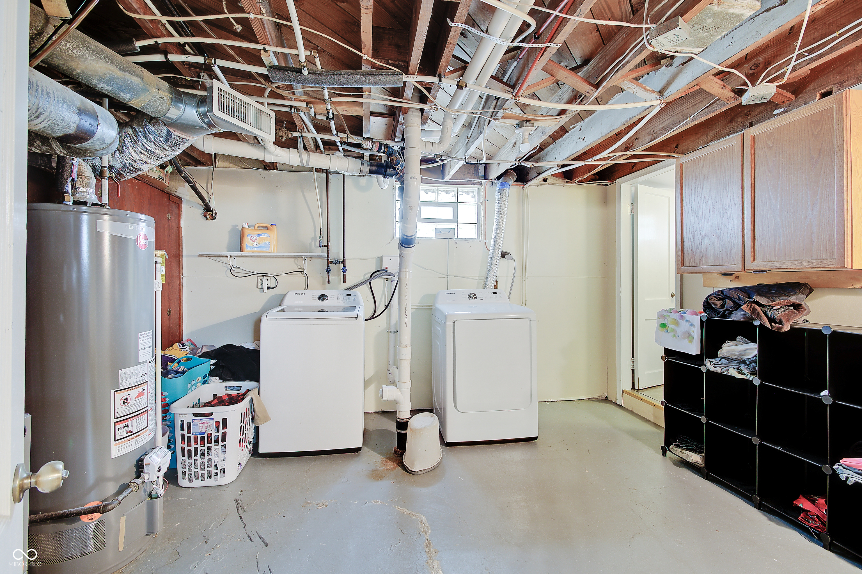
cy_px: 287
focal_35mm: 15
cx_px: 431
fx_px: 359
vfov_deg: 77.3
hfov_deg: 100.4
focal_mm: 10
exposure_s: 4
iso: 100
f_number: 9
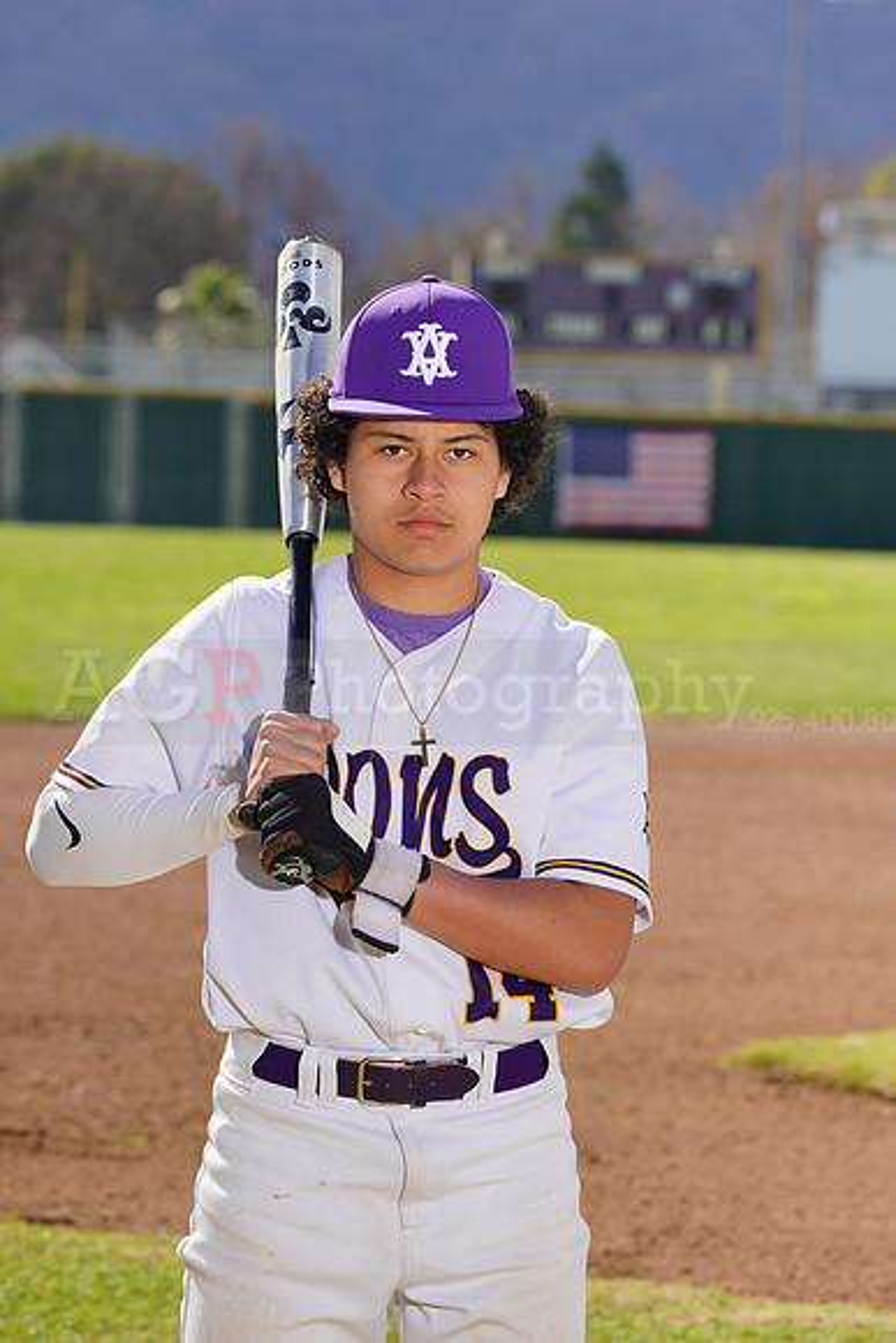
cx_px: 448
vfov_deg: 10.6
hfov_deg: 7.1
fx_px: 7238
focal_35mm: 194
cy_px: 672
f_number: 9
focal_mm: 194
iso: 100
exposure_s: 1/250
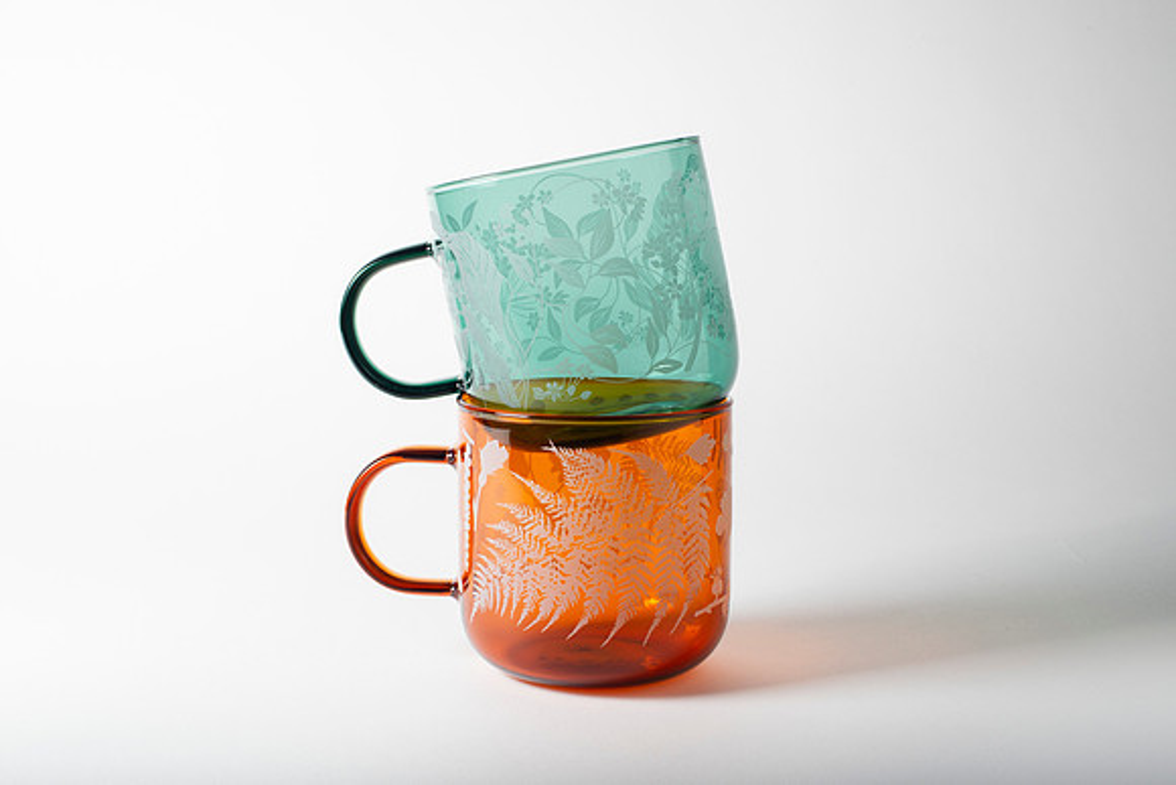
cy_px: 421
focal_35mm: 54
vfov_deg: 25.3
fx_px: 1751
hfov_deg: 37.1
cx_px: 610
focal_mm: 50
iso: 250
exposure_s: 1/250
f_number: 16
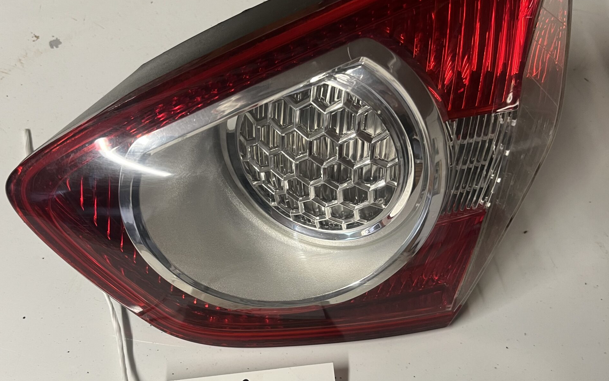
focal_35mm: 37
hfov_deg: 52.7
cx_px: 304
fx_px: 614
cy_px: 277
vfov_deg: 33.9
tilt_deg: -64.2
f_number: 1.6
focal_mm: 5.1
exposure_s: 1/50
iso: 100
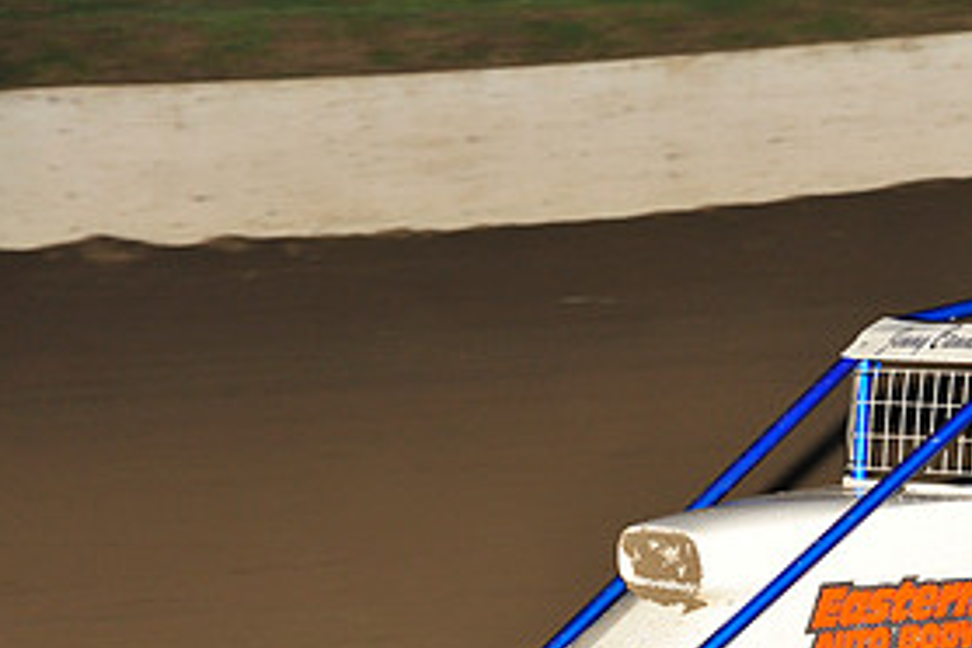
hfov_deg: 7.9
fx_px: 7019
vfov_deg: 5.3
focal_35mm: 260
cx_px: 969
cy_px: 634
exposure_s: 1/320
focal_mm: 125
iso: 800
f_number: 6.3
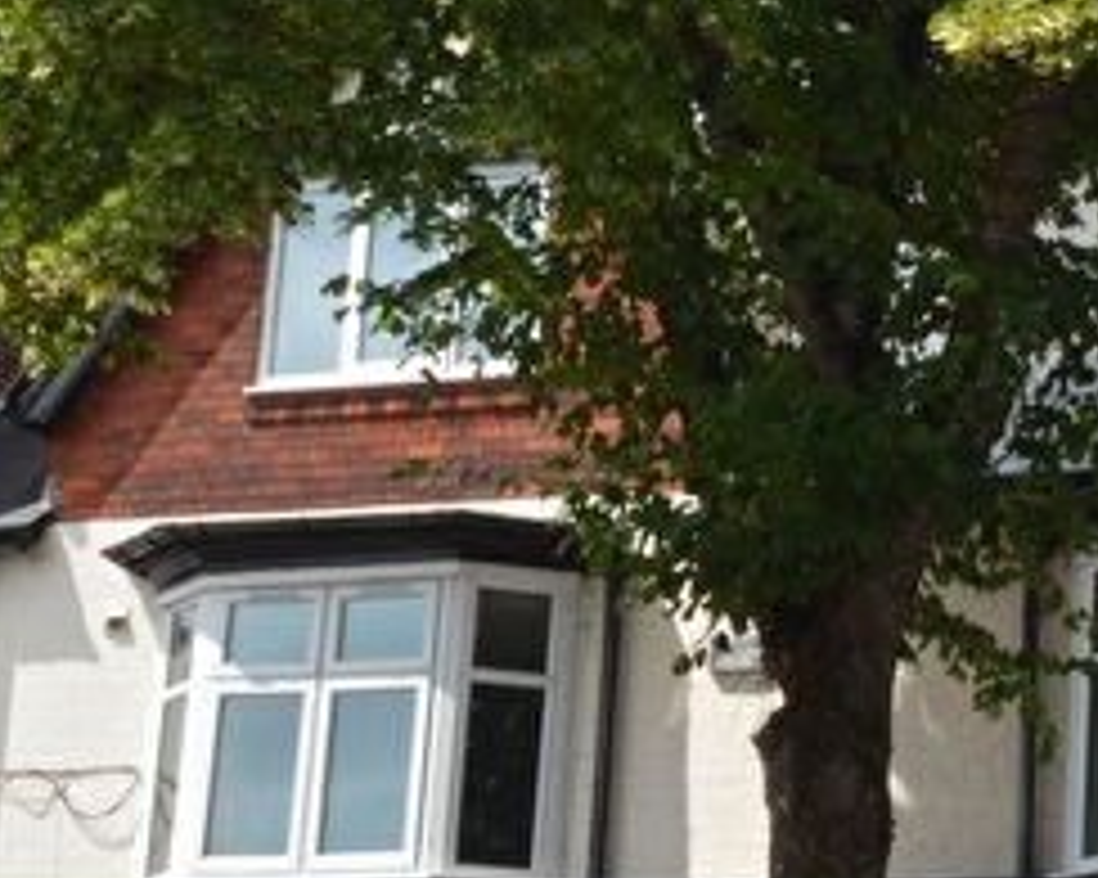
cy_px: 680
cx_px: 1206
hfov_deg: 19.0
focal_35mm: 97
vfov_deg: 15.8
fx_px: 3151
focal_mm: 24
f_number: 25
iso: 100
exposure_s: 1/13
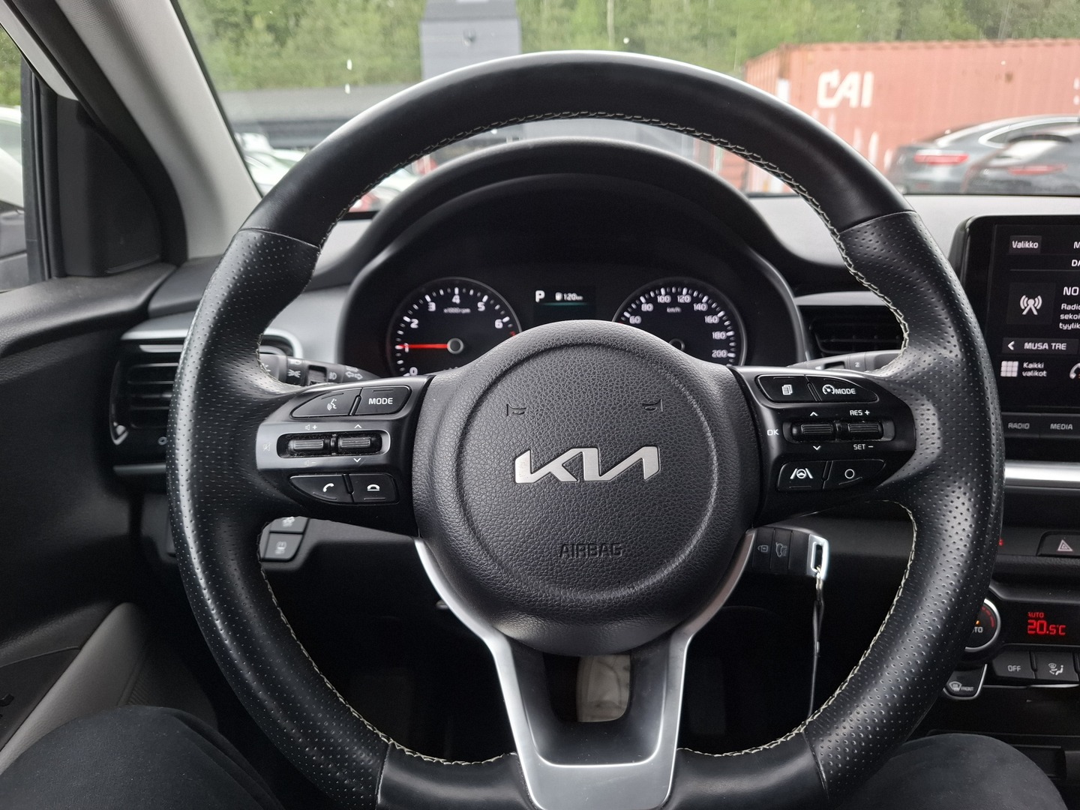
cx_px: 540
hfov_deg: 73.9
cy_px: 405
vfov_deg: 58.9
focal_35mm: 23
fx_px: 718
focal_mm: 5.54
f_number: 1.8
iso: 64
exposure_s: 1/100
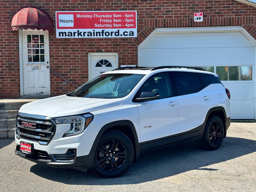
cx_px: 128
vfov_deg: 30.3
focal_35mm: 48
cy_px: 96
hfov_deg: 39.7
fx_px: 355
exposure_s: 1/2597
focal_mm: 6.86
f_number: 1.78
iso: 64
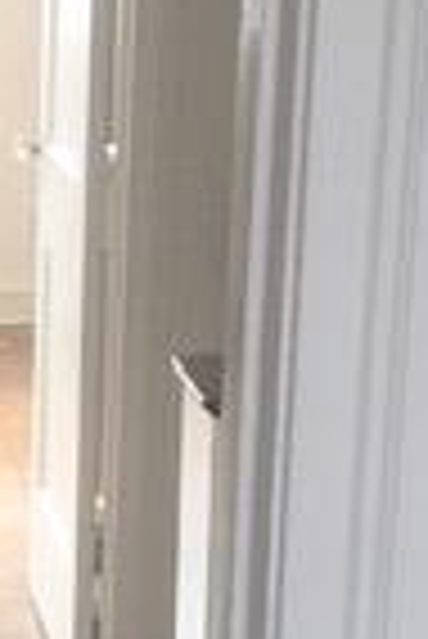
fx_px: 2419
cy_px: 549
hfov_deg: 9.8
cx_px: -234
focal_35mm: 136
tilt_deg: -14.7
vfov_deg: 14.9
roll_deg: +0.6
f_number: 2.2
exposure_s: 1/30
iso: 32
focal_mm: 4.15
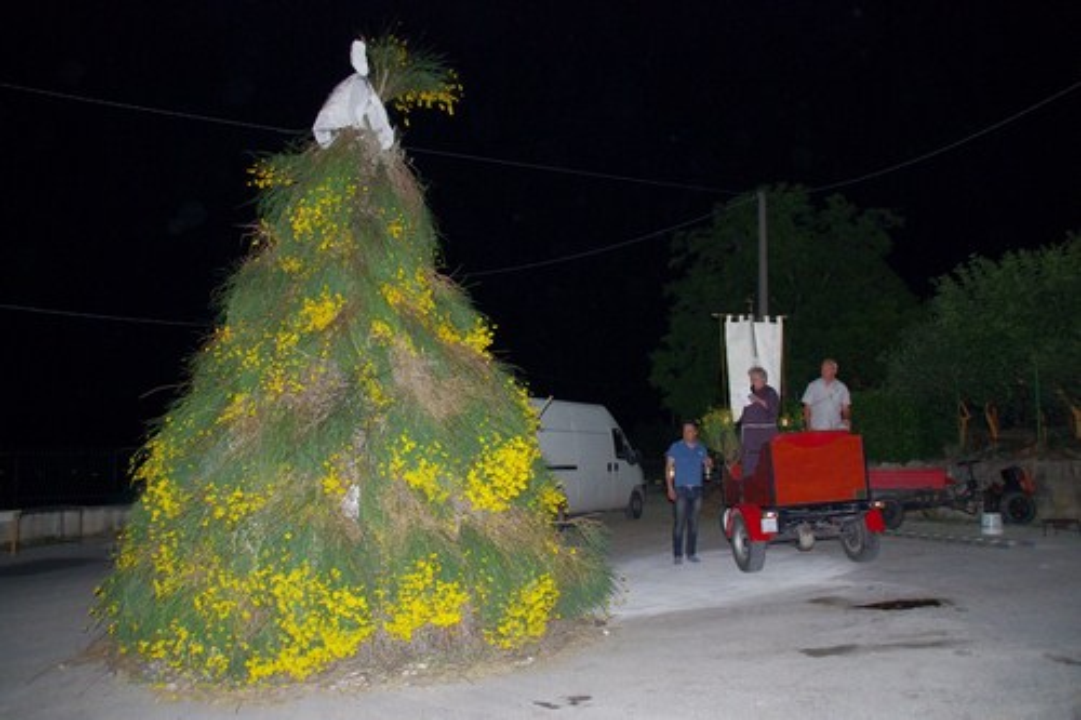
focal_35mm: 27
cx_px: 540
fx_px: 810
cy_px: 360
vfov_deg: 47.9
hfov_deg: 67.4
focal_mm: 18
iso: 1600
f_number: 3.5
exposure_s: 1/60
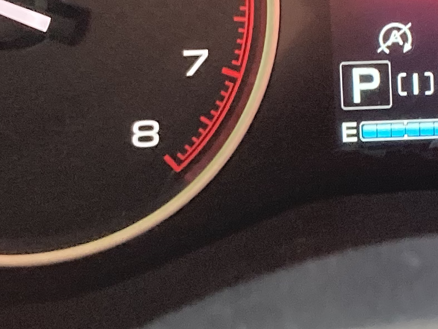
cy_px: 100
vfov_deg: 10.4
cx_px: 507
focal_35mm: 143
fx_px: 1810
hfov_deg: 13.5
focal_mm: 3.99
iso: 125
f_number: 1.8
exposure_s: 1/60
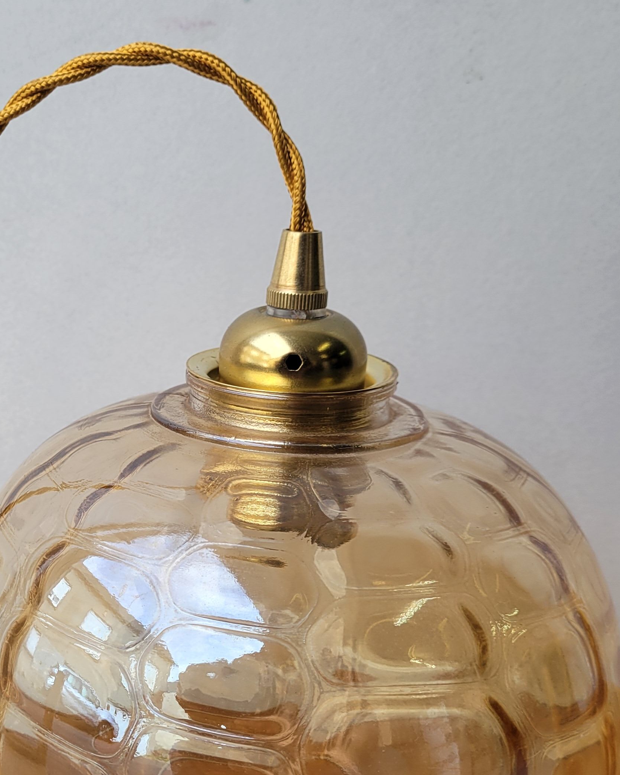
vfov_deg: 37.9
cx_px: 92
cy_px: 461
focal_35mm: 49
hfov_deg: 29.9
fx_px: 1124
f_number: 1.8
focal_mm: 5.4
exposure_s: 1/397
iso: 40
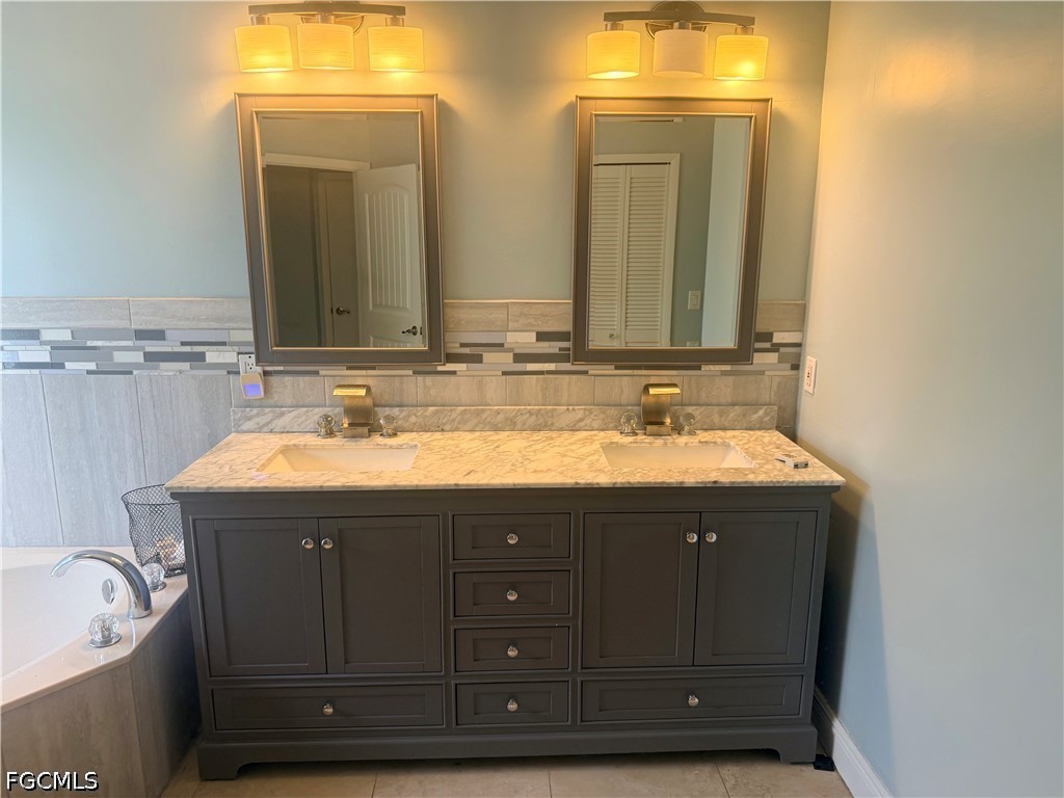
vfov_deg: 56.8
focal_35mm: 24
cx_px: 532
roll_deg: +0.0
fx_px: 738
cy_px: 399
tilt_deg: -11.6
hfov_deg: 71.6
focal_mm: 6.76
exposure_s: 1/129
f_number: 1.78
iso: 125
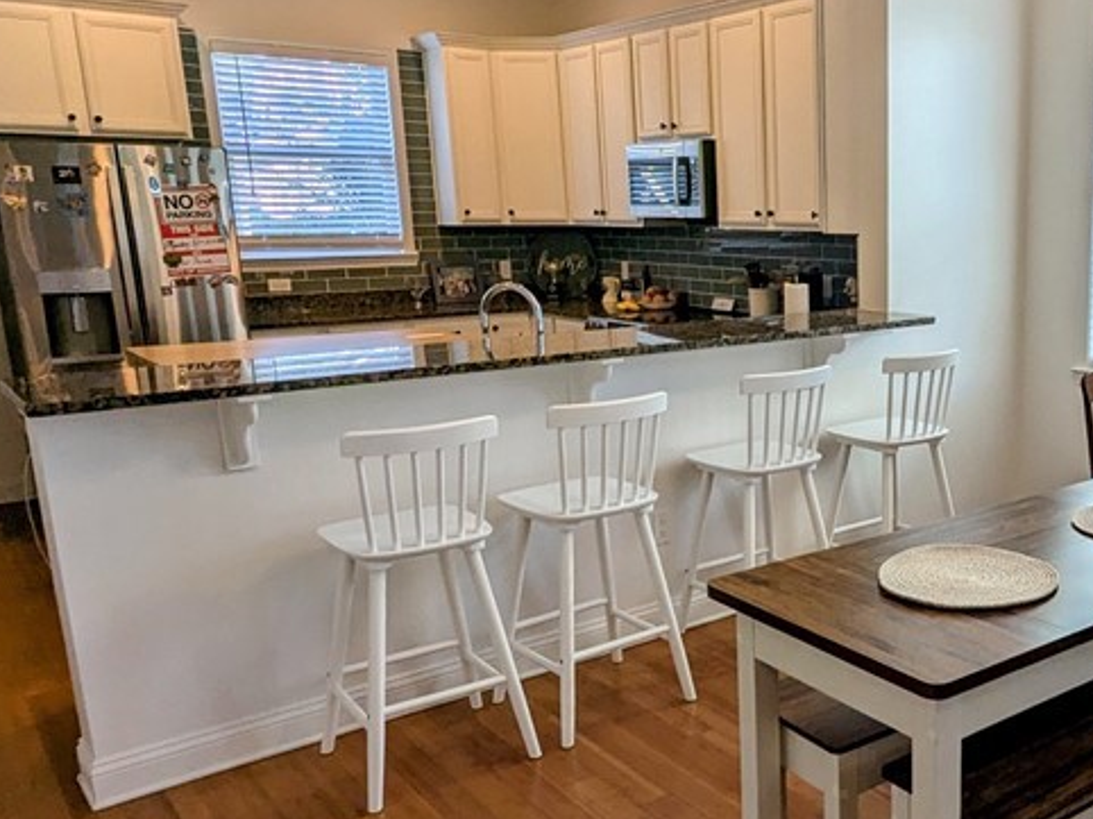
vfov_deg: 41.7
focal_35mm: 34
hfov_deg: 50.0
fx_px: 1073
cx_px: 907
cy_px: 461
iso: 49
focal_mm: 2.35
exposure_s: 1/120
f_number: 2.2
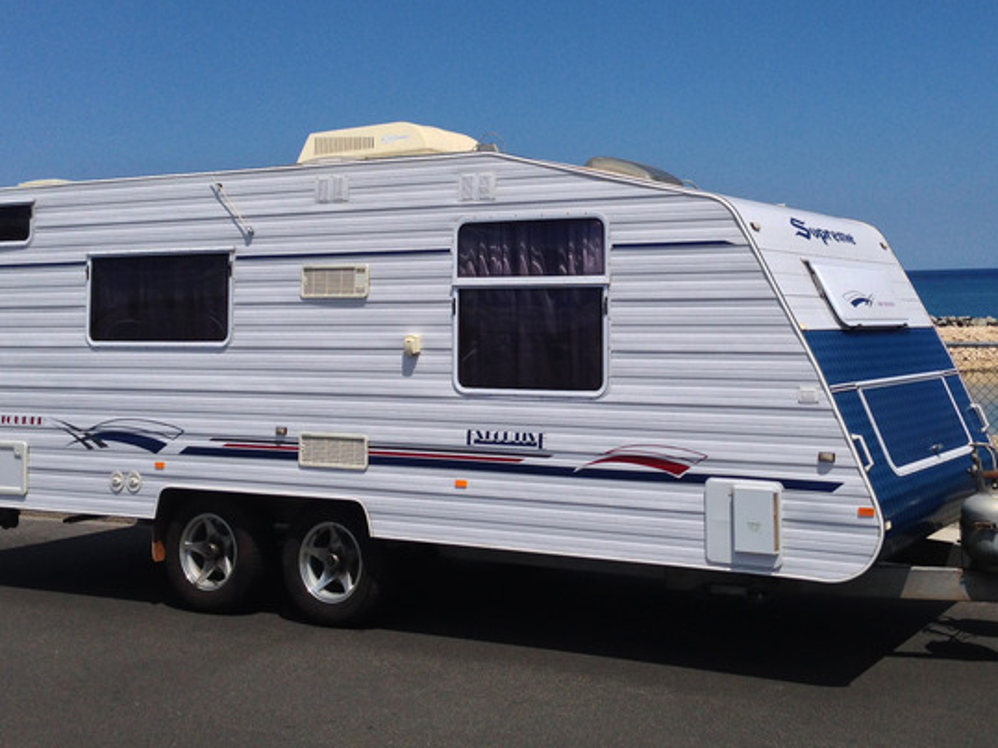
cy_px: 237
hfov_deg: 38.8
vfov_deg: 29.4
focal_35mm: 49
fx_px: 1412
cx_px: 593
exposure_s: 1/4184
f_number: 2.4
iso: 50
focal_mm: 4.12
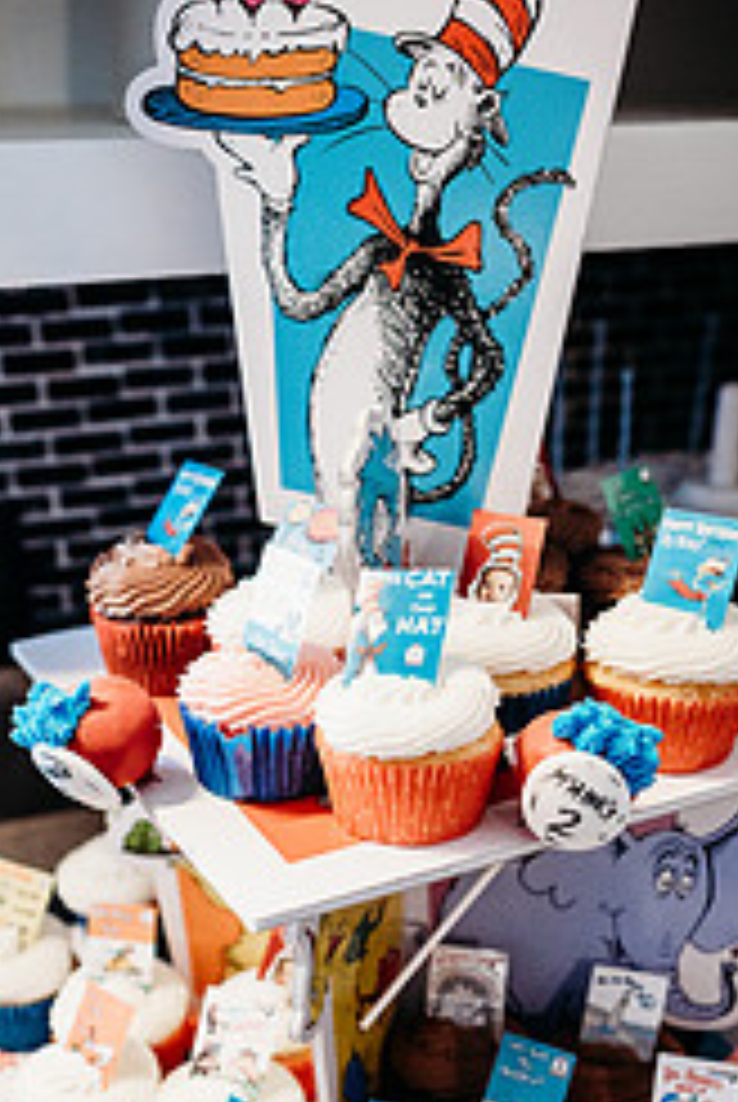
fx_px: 1349
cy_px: 850
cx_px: 387
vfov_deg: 42.8
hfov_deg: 30.6
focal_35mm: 44
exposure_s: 1/160
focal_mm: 24
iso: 2000
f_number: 2.5
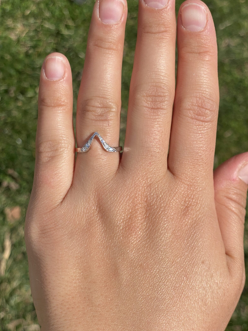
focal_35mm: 64
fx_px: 611
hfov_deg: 22.9
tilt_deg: -56.1
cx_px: 136
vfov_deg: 30.3
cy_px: 161
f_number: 2
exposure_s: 1/2660
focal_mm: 6
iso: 20
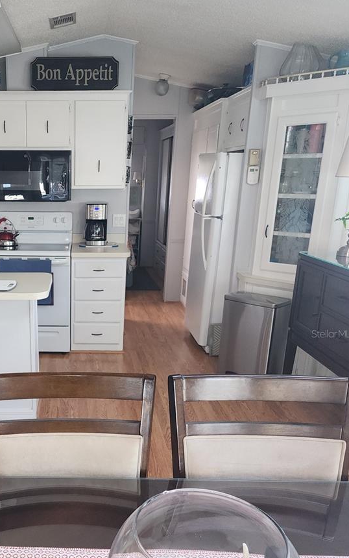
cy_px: 334
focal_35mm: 34
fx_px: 517
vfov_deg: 56.3
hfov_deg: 36.0
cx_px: 66
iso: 100
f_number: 1.8
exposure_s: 1/60
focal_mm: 6.4
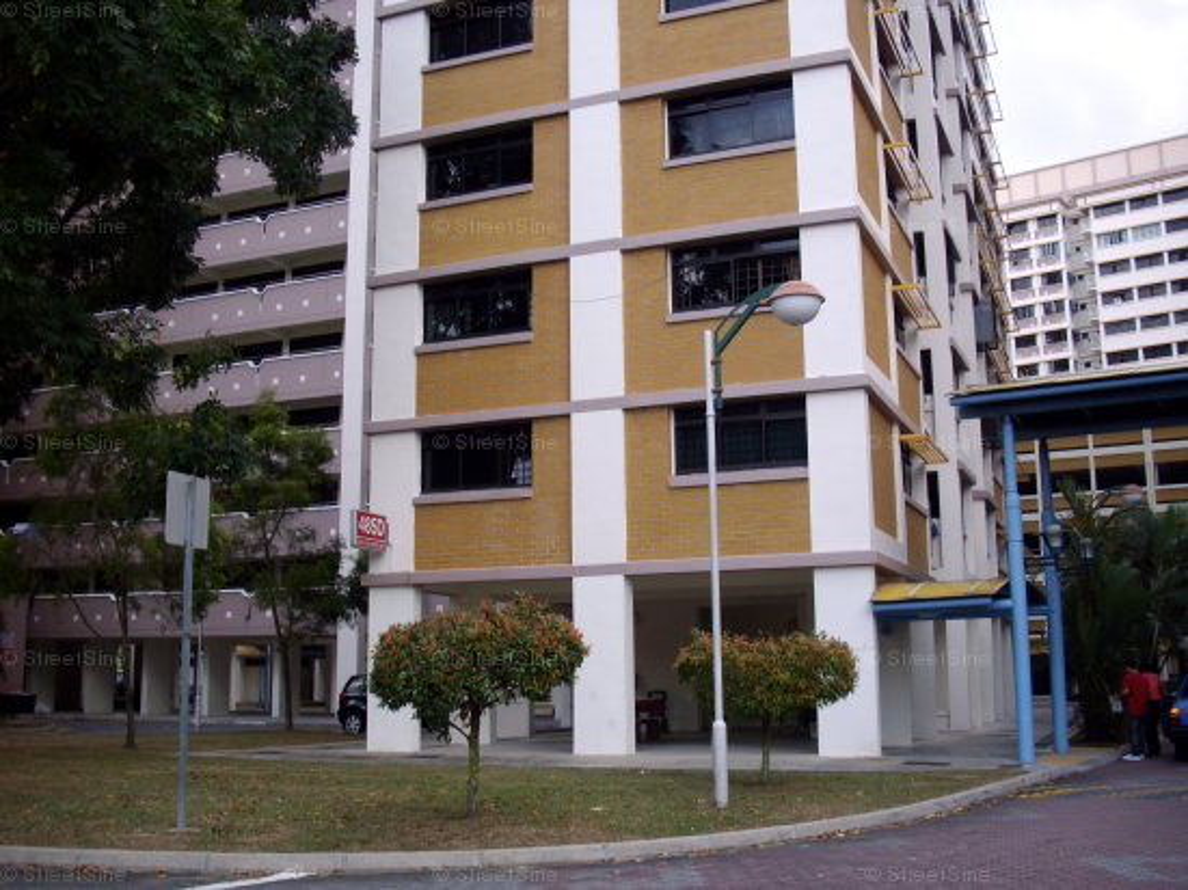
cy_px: 445
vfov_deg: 38.6
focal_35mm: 37
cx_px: 594
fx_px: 1269
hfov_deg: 50.2
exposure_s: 1/160
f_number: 2.8
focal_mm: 6.2
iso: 80
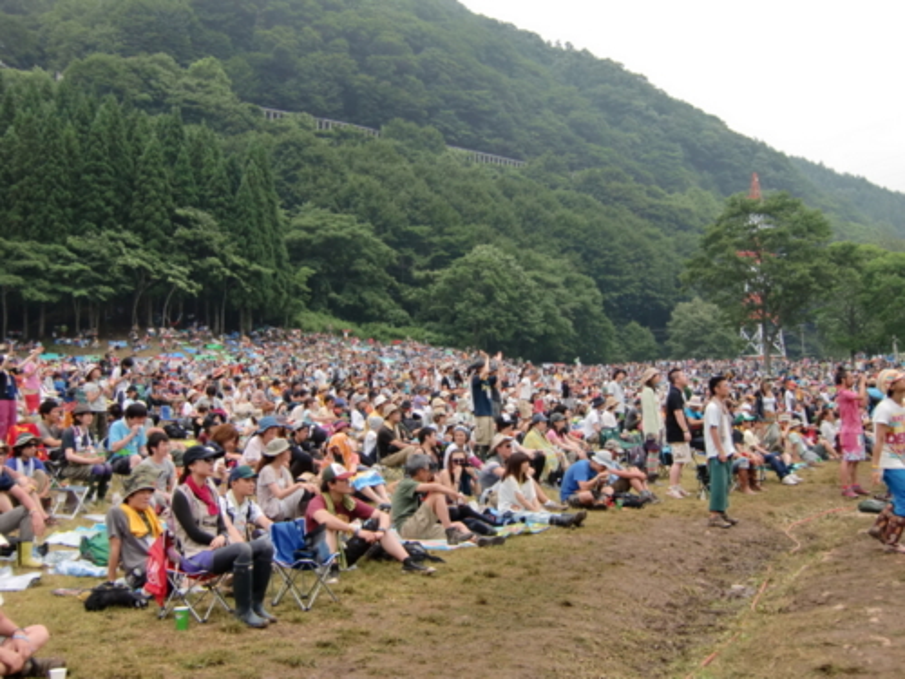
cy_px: 340
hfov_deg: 46.8
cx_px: 452
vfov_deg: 36.0
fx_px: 1046
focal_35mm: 40
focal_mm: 7.1
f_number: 3.8
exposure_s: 1/500
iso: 64
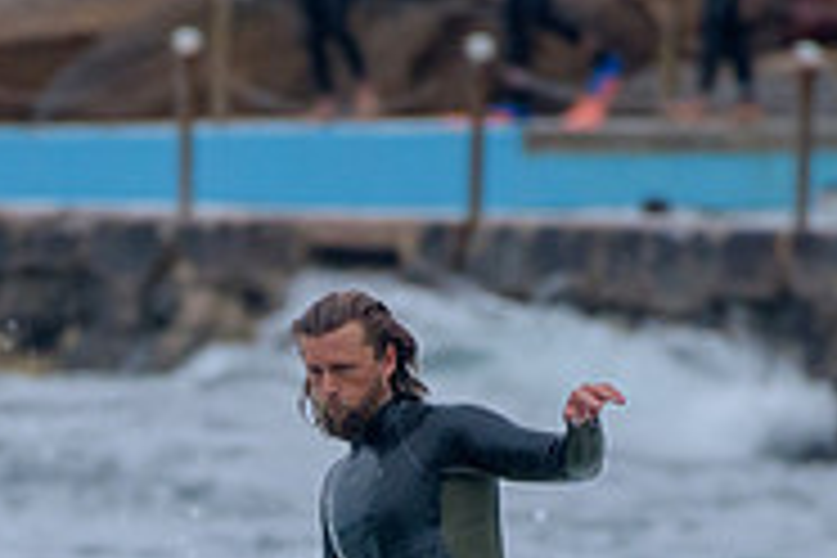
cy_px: 907
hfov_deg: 1.1
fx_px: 44497
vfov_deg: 0.7
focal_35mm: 1914
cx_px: 238
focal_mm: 500
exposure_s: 1/2000
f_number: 5.6
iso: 1250
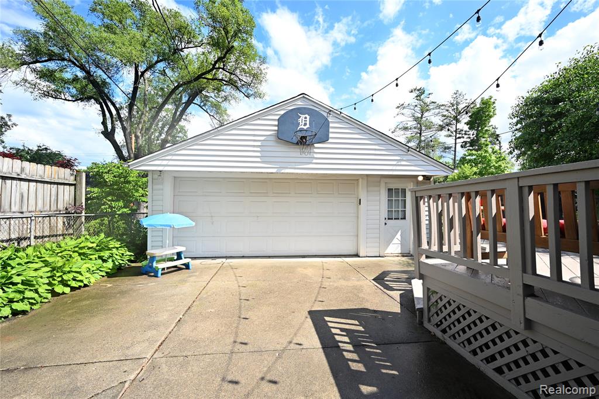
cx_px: 300
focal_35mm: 14
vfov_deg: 81.2
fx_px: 233
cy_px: 200
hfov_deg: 104.3
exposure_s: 1/200
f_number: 8
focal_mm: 14
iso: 160
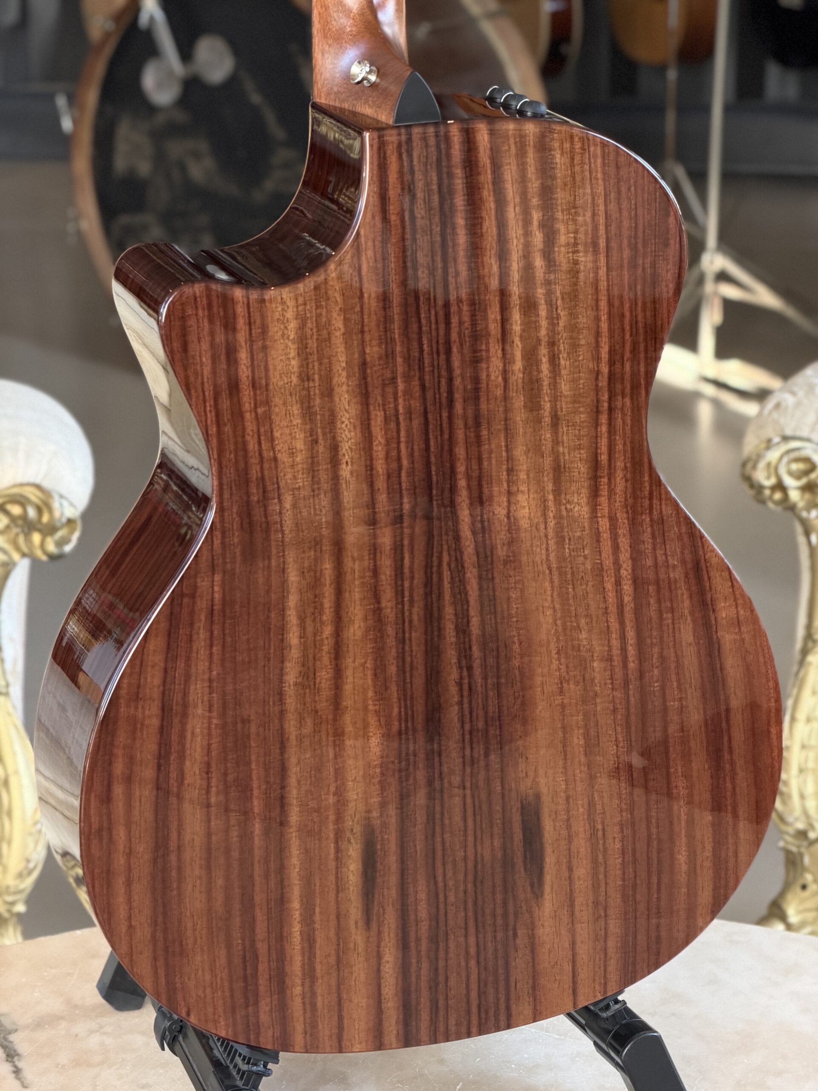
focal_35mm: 100
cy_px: 546
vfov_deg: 19.6
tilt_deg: -17.8
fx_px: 3151
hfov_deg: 14.8
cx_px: 409
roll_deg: +0.1
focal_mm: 16.89
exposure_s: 1/121
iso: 400
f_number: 2.8
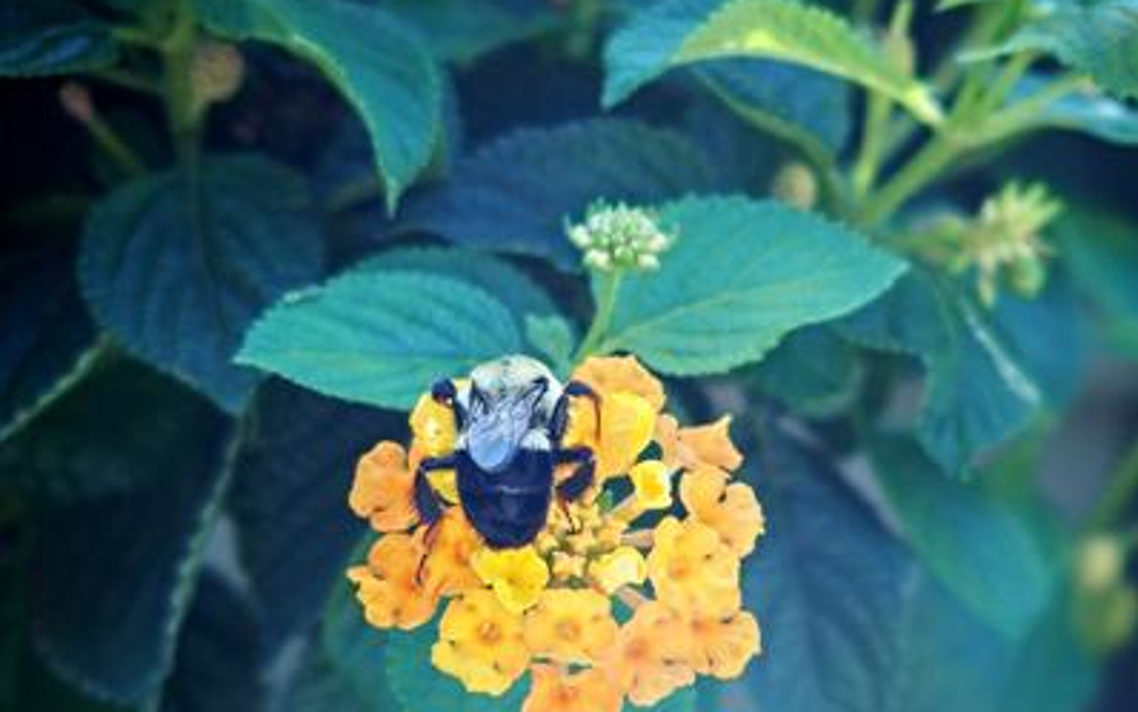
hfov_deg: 8.1
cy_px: 366
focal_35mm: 258
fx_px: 8004
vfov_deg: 5.1
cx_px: 569
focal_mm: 51.4
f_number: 2.8
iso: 100
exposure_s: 1/250
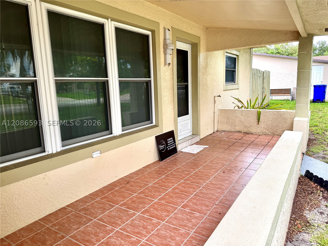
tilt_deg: -10.3
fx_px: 227
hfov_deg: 71.6
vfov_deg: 56.8
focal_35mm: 24
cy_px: 123
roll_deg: +1.9
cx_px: 164
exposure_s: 1/308
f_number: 1.78
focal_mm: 6.76
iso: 80
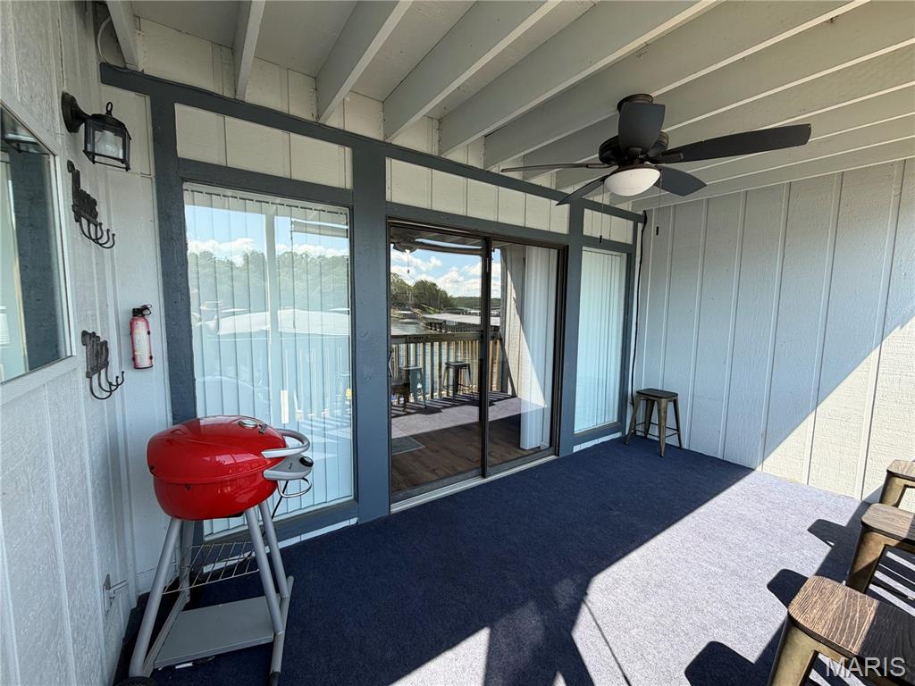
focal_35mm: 14
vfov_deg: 85.7
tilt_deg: -5.7
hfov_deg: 102.1
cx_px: 458
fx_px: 370
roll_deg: +0.3
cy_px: 343
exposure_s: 1/282
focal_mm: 2.22
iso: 50
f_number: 2.2
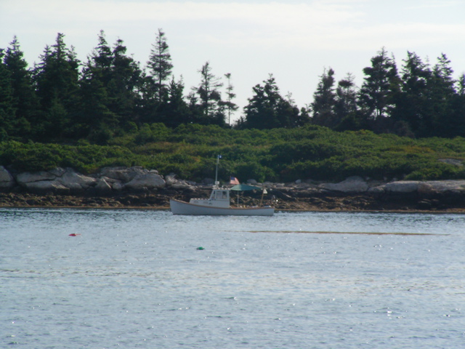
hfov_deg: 9.0
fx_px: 2955
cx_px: 232
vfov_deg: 6.8
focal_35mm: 220
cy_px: 174
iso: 50
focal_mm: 33.8
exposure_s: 1/492
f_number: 7
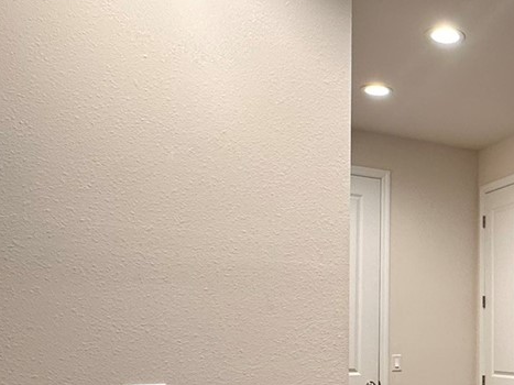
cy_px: 343
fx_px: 713
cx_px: 577
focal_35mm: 48
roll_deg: -0.5
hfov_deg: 34.0
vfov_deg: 29.1
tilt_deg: -0.8
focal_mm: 2.22
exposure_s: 1/60
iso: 200
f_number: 2.2
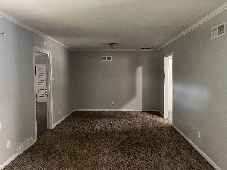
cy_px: 85
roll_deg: +0.7
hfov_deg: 67.3
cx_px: 114
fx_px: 170
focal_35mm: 26
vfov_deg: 53.1
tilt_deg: -3.0
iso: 640
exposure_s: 1/30
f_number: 1.6
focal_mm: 4.2
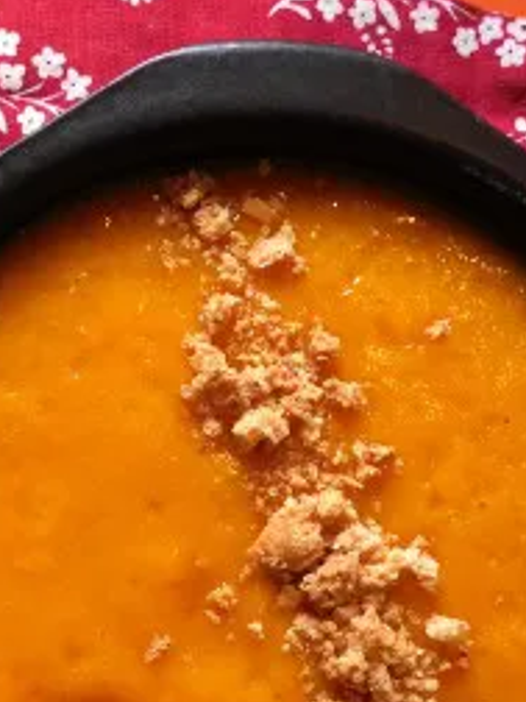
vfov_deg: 25.9
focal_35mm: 73
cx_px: -31
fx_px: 1479
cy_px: 624
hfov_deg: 19.4
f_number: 3
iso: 160
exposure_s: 1/30
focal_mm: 4
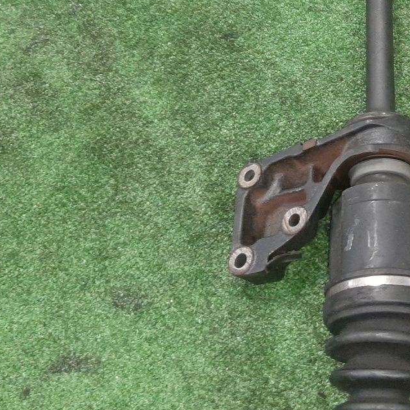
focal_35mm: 52
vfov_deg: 32.4
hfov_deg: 31.2
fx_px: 697
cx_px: 374
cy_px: 121
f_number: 1.7
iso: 213
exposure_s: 1/33
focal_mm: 3.93
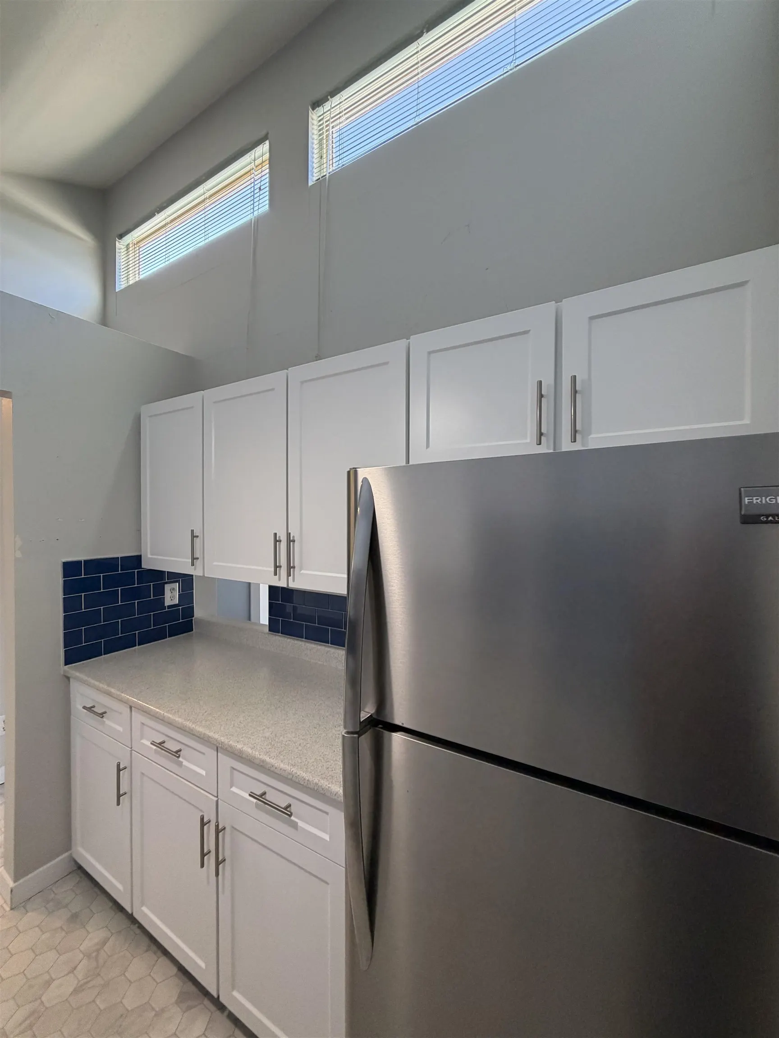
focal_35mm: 14
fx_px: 420
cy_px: 519
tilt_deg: +0.3
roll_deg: -0.2
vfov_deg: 102.1
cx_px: 390
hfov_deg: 85.7
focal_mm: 2.22
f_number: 2.2
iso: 200
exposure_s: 1/60
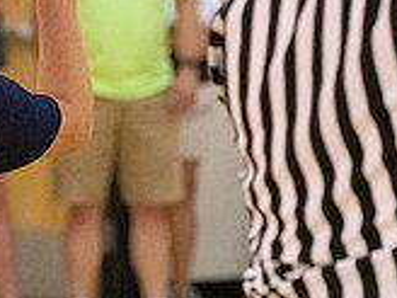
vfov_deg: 2.8
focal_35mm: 527
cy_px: 110
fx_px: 6044
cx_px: -148
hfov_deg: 3.7
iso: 8000
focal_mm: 155
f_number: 4.5
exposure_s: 1/500
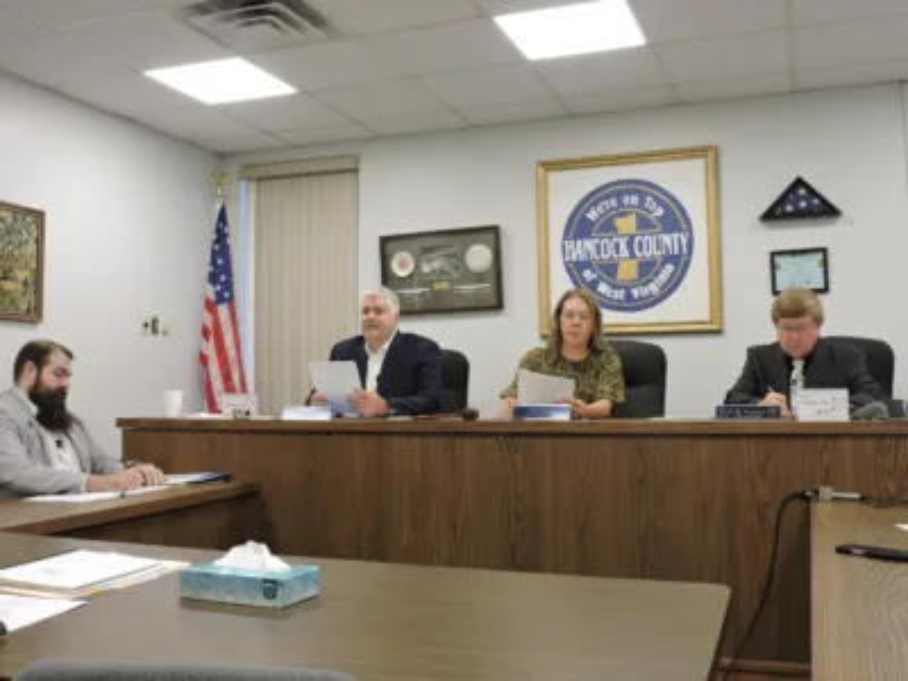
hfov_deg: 52.6
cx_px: 454
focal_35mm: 35
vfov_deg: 40.7
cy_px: 340
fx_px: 918
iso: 250
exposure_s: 1/50
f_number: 3.3
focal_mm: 6.2
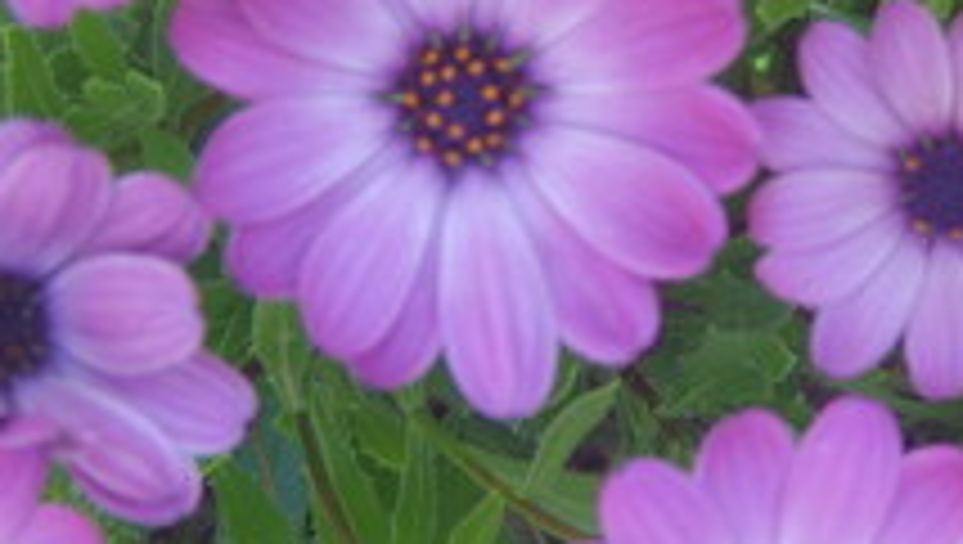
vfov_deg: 14.3
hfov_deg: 24.8
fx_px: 2173
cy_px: 261
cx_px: 666
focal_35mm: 85
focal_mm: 9.86
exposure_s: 1/114
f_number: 2.7
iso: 50
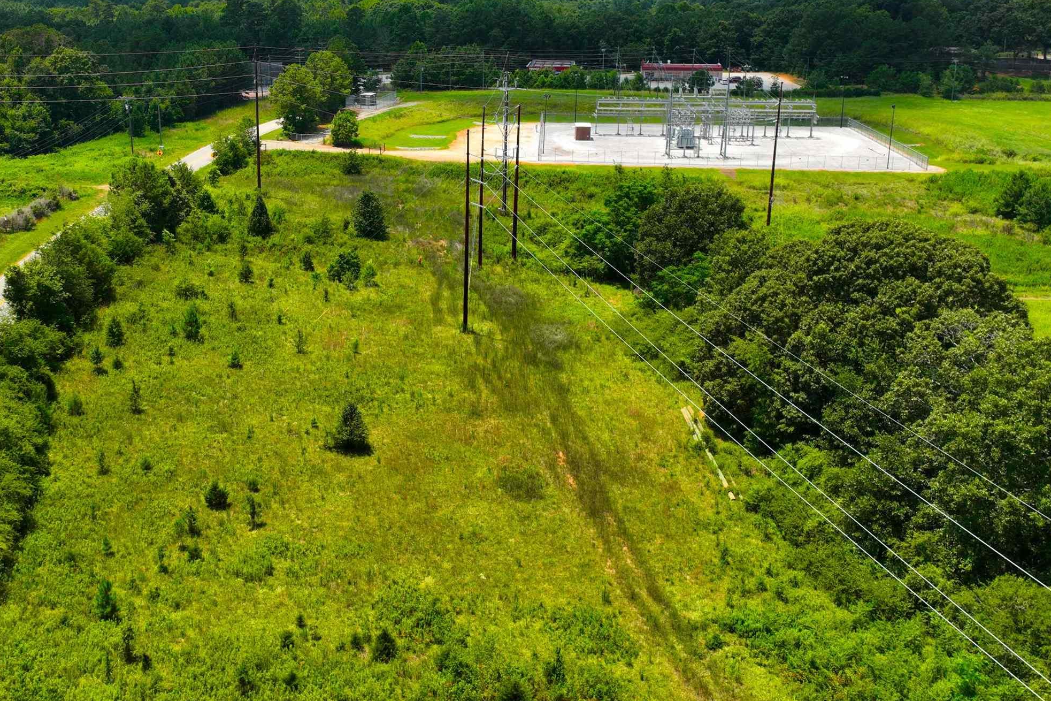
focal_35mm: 39
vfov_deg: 34.1
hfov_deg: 48.8
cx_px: 365
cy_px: 284
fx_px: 1138
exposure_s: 1/240
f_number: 2.8
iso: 100
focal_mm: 12.29
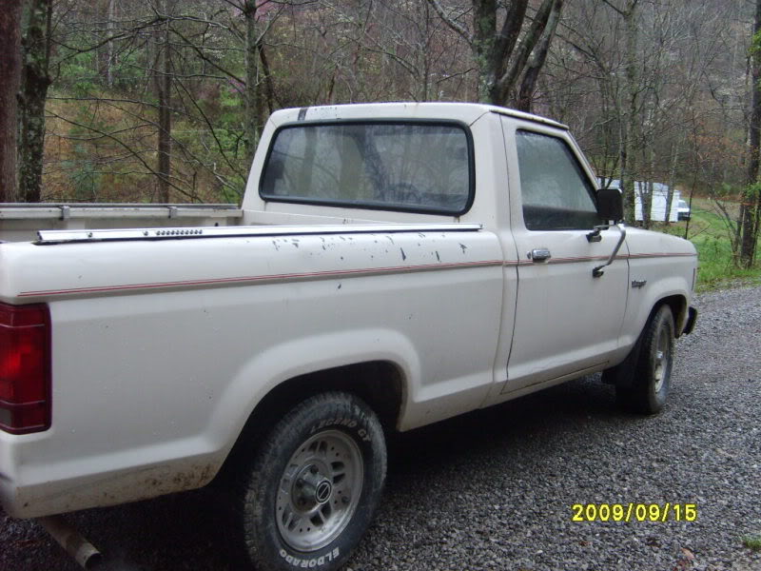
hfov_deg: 52.6
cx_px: 380
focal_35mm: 35
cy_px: 286
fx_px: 769
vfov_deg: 40.7
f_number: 2.8
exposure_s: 1/30
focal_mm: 5.8
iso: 93
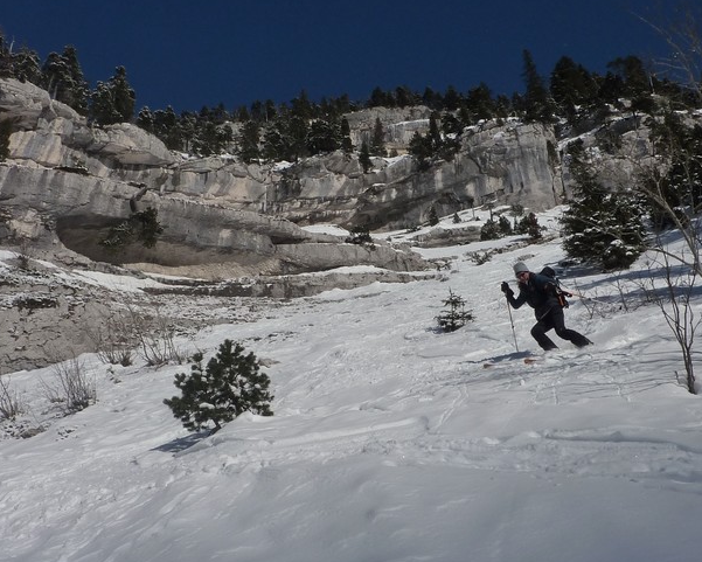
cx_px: 339
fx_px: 810
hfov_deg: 46.8
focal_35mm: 39
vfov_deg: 38.2
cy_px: 297
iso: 125
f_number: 6.3
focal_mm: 4.4
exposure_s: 1/1000
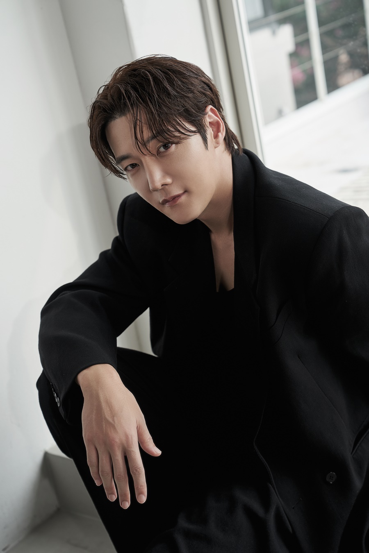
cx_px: 184
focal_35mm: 59
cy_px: 276
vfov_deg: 33.9
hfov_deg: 23.0
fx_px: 907
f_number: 4
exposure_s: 1/320
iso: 250
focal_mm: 59
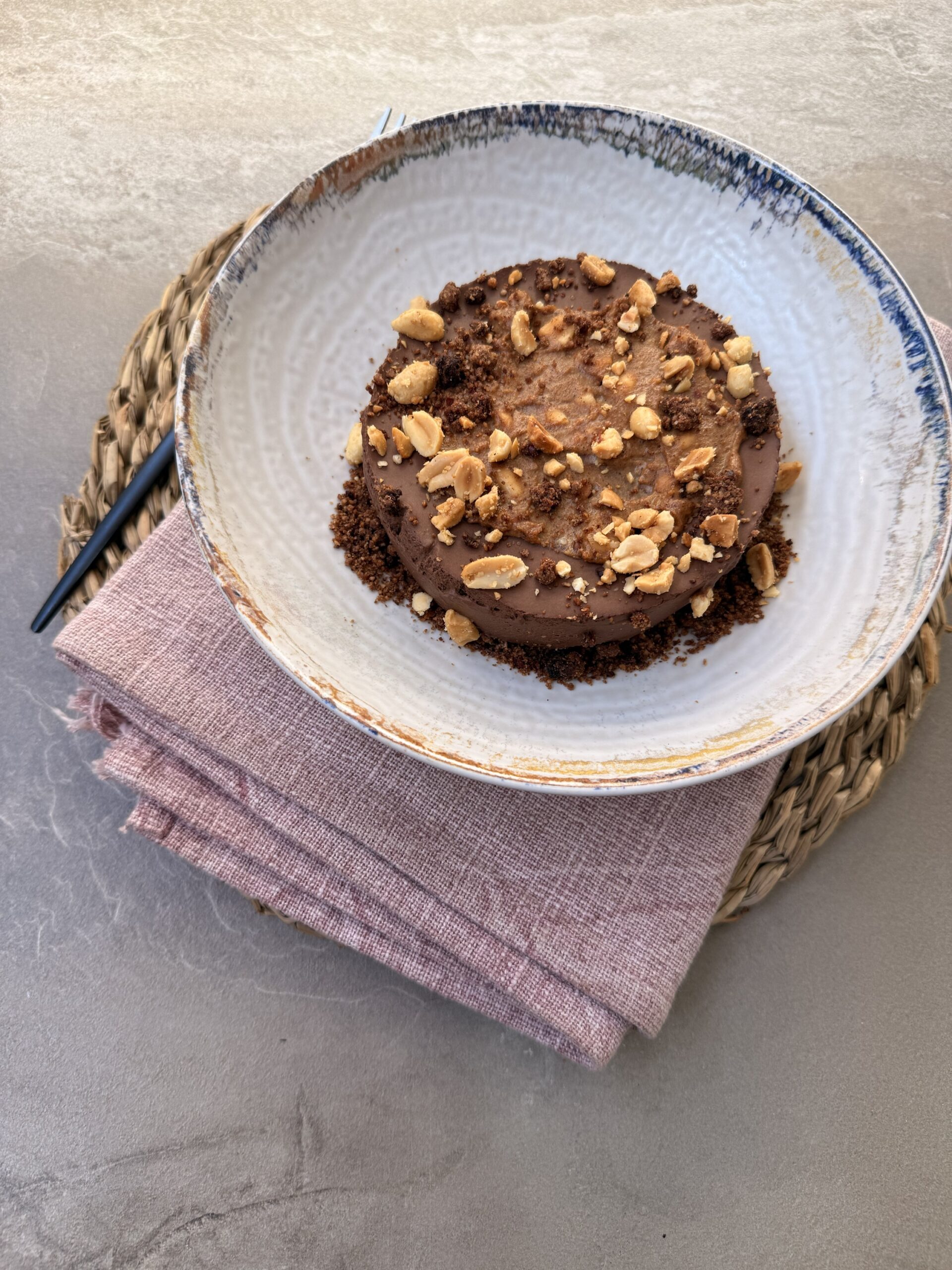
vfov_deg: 71.6
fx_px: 880
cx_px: 476
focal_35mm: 24
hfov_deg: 56.8
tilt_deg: -72.8
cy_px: 635
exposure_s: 1/148
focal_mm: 6.76
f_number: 1.78
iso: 64
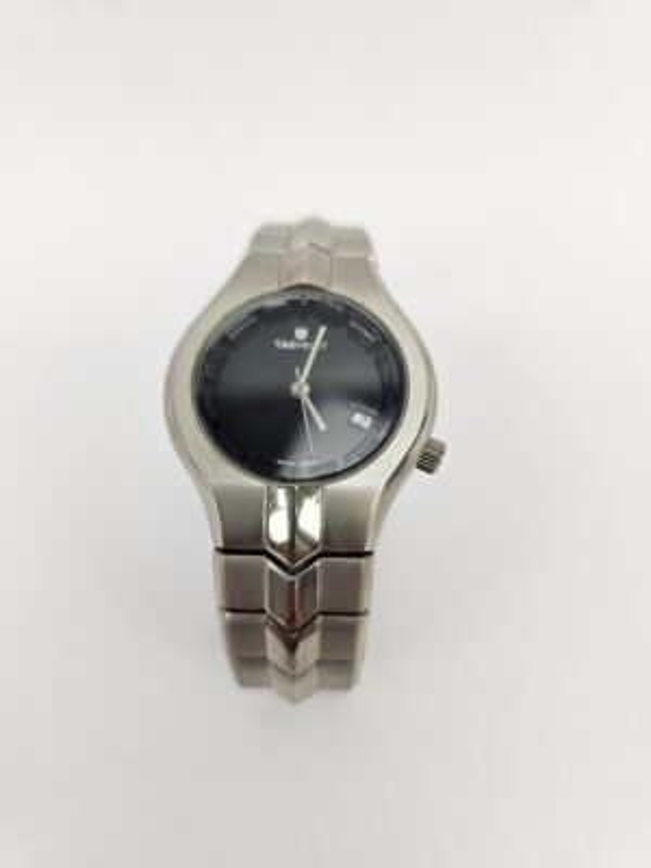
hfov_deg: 58.9
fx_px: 577
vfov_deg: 73.9
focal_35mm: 23
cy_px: 434
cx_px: 326
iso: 40
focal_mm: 6.3
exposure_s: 1/100
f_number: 1.7
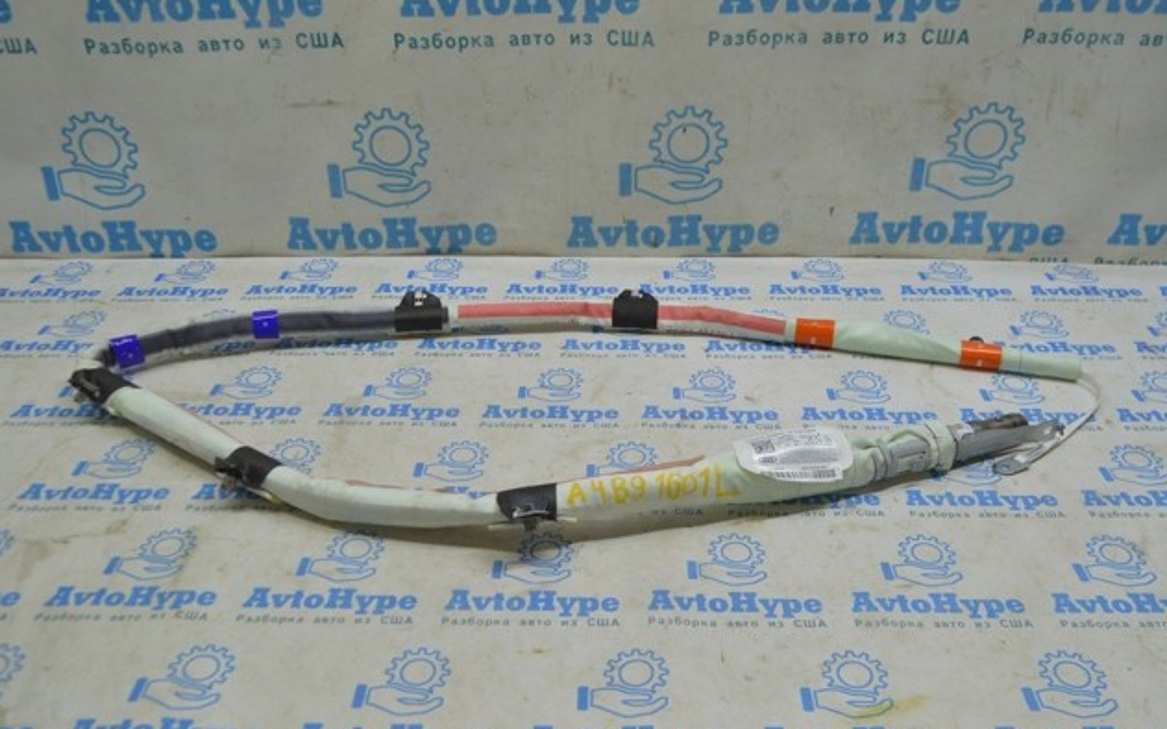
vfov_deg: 38.8
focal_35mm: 33
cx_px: 583
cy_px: 365
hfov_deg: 58.9
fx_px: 1034
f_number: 5.6
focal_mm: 21
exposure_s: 1/40
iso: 400
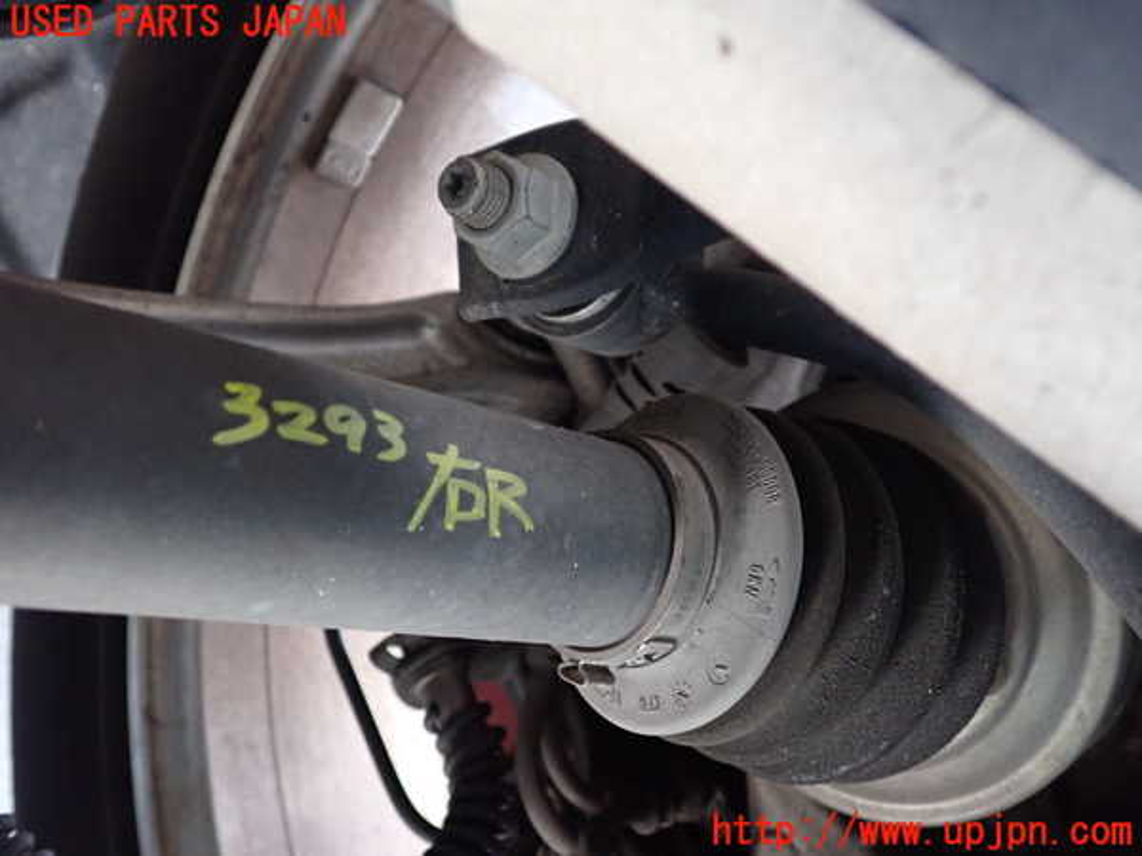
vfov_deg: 46.8
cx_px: 571
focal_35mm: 30
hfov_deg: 60.0
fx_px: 990
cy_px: 428
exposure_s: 1/25
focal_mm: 5.4
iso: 800
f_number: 2.3
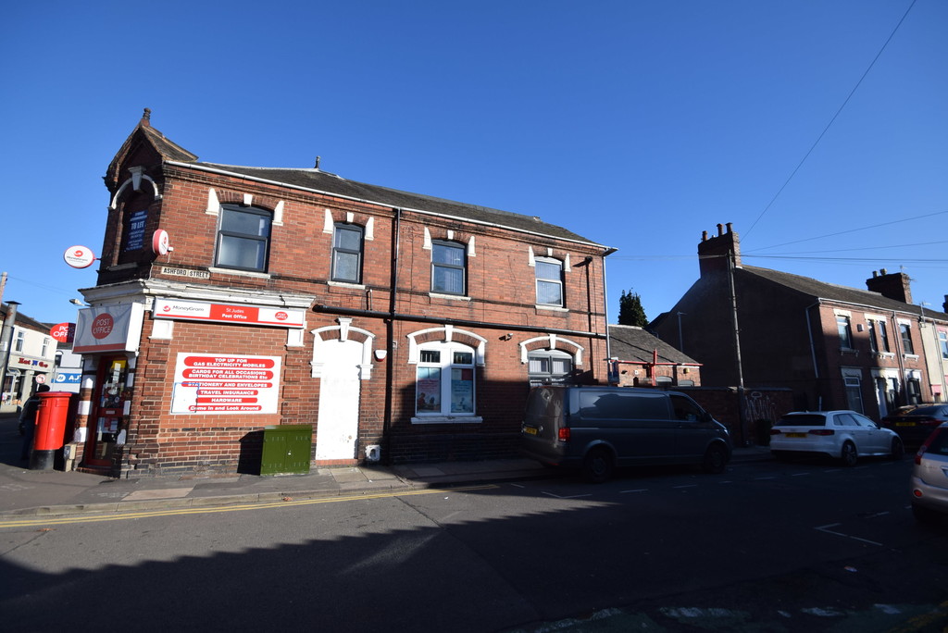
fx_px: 395
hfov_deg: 100.4
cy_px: 316
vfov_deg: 77.4
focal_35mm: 15
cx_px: 474
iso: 200
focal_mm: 10
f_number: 9
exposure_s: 1/320
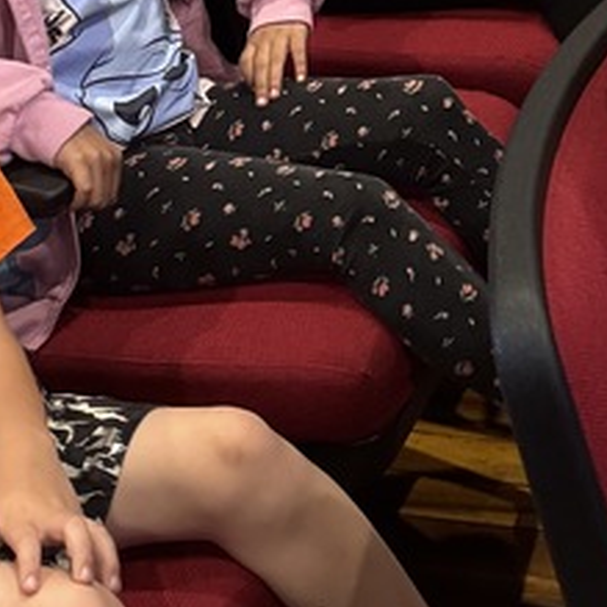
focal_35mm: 99
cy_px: -452
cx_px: 685
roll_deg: +2.9
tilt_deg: -16.4
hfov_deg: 17.0
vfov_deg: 15.4
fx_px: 1964
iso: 1000
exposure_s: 1/30
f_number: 1.78
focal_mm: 6.76
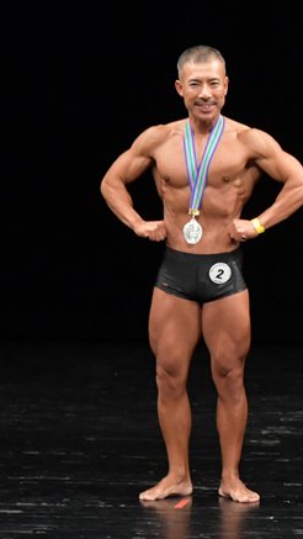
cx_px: 466
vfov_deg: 4.6
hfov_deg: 2.6
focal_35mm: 473
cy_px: 274
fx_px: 6752
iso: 3200
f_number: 5.6
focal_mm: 170
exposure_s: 1/400
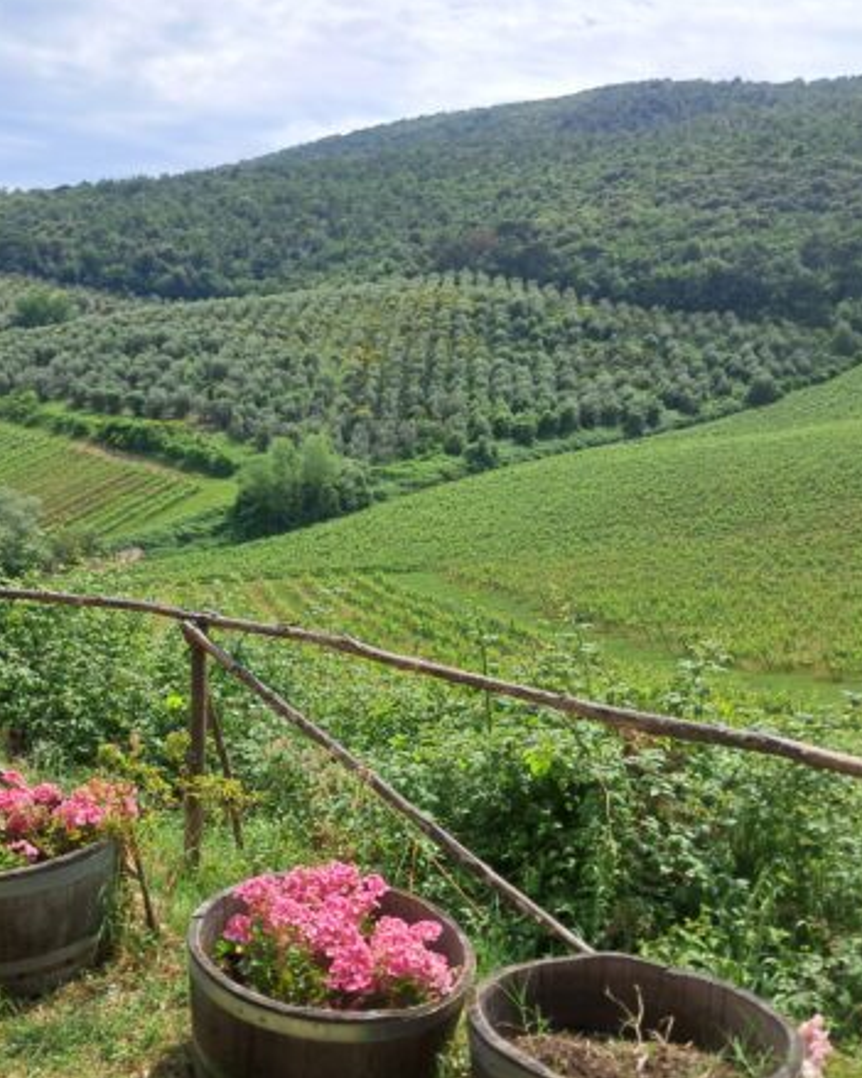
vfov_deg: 50.3
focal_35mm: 36
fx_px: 1148
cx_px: 332
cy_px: 535
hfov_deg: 40.9
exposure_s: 1/570
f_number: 1.8
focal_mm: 4
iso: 50
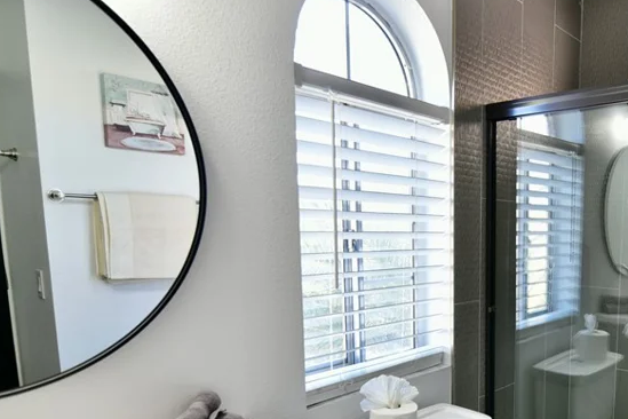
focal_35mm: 28
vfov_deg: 45.2
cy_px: 301
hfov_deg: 61.4
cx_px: 479
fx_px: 488
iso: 320
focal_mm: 15
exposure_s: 1/60
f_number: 2.8
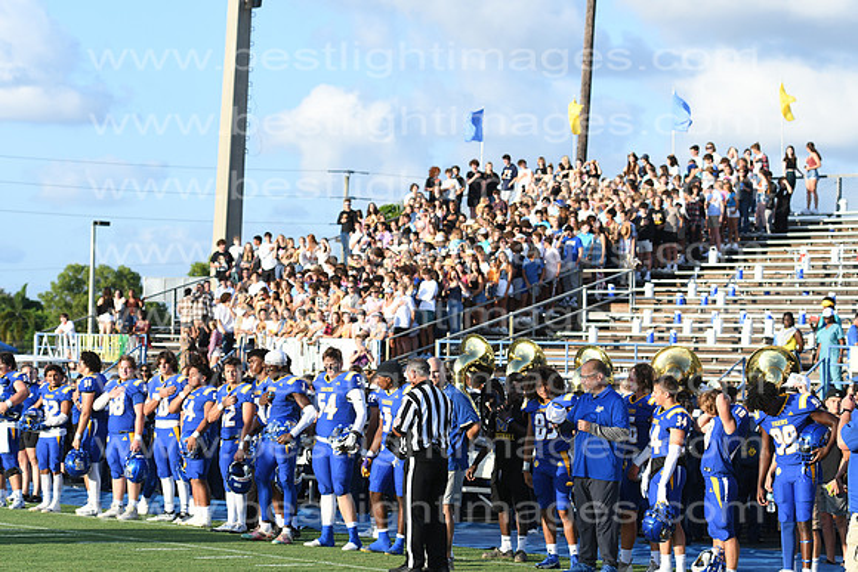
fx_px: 2682
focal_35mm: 112
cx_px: 429
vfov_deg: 12.2
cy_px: 286
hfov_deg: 18.2
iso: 110
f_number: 5.6
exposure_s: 1/500
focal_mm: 75
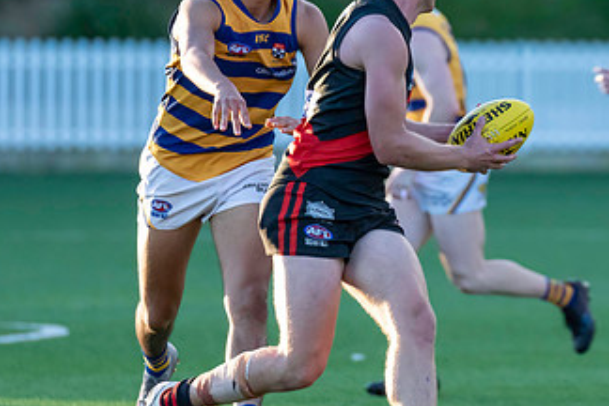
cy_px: 140
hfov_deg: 2.3
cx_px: 443
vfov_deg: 1.6
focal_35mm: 880
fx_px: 14886
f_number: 4
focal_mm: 330
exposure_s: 1/2000
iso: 800
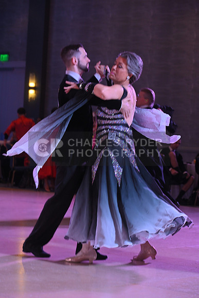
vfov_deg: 19.5
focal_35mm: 105
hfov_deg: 13.0
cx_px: 100
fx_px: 870
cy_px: 149
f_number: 5.6
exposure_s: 1/250
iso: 1600
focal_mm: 105
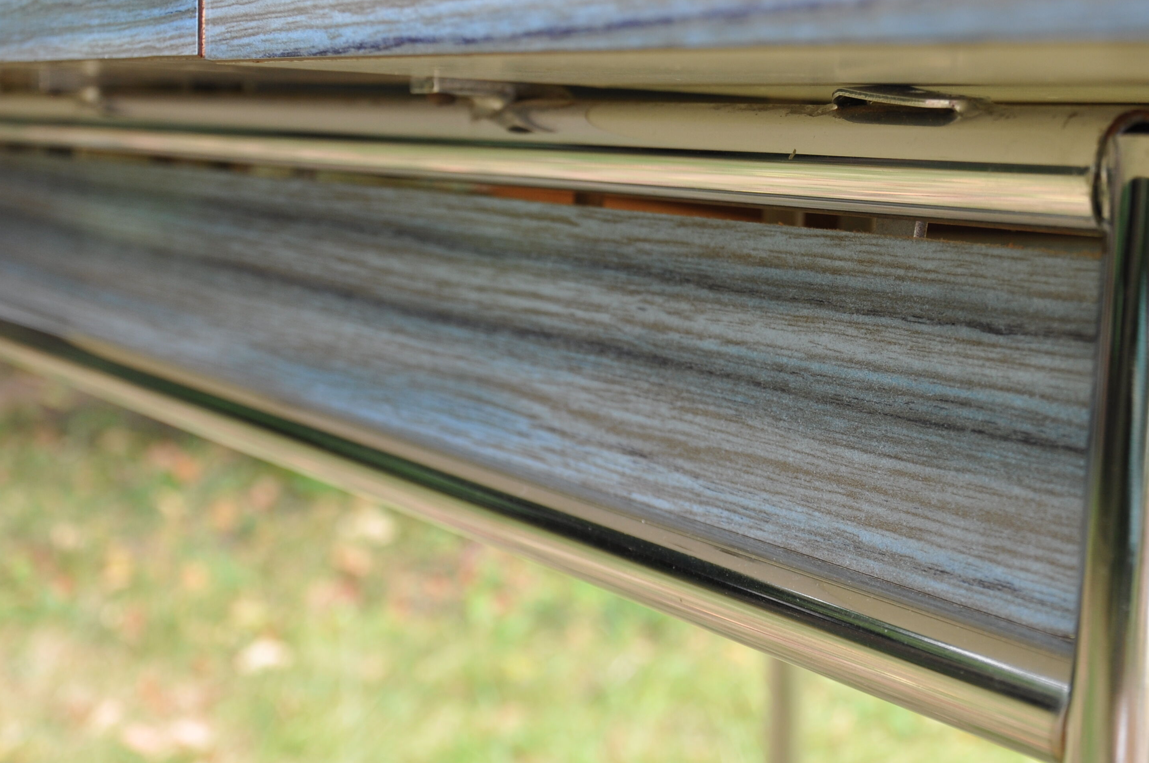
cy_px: 396
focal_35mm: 71
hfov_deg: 28.4
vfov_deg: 19.1
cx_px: 721
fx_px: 2263
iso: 220
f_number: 5.6
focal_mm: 32
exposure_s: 1/30
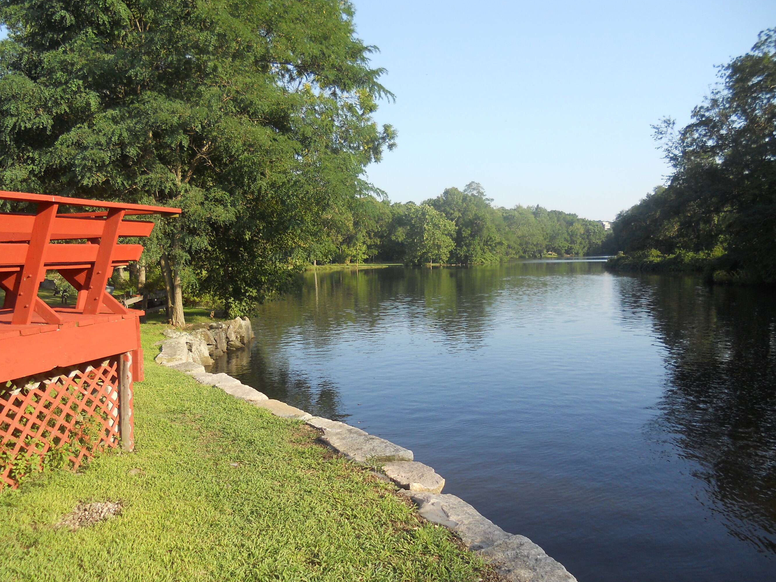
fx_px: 695
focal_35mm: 31
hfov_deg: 58.3
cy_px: 311
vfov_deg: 45.4
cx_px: 358
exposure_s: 1/320
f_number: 3.2
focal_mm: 4.9
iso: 80
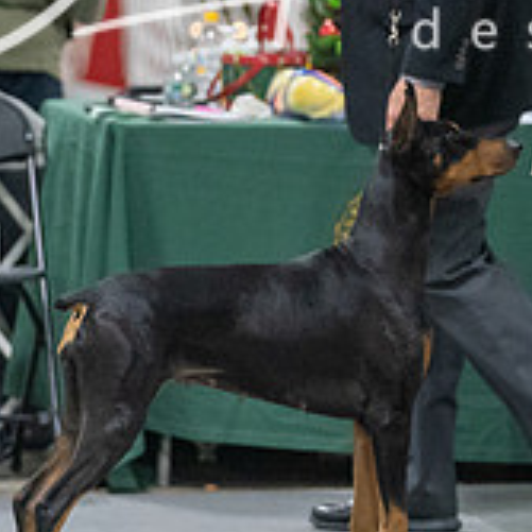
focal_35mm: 448
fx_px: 7790
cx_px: 309
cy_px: 129
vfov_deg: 3.9
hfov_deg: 3.9
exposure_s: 1/320
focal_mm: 152
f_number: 2.8
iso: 6400
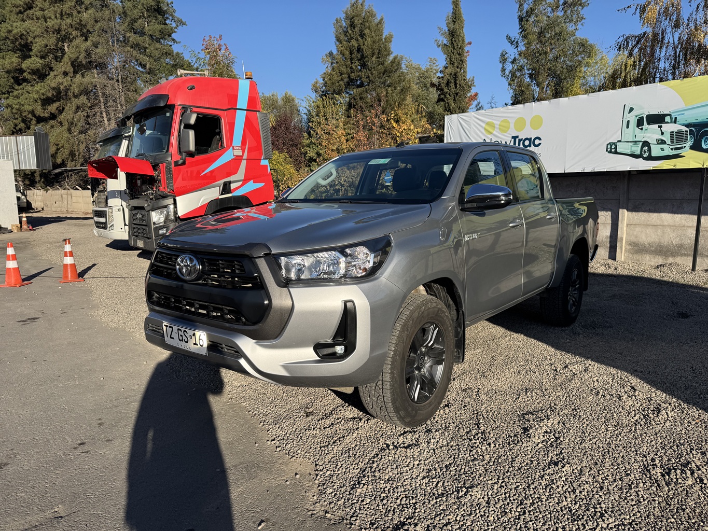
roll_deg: +0.4
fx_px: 491
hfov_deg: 71.6
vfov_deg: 56.8
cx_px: 354
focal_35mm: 24
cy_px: 266
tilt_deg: -7.1
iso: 80
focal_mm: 6.76
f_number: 1.78
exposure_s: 1/3247
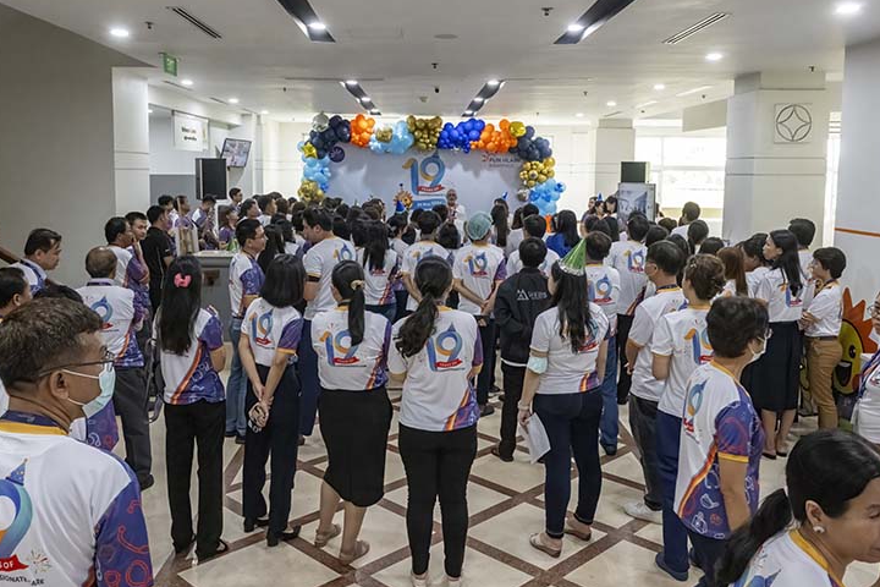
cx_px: 422
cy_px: 240
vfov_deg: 41.0
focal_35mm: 32
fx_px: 782
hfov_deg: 58.7
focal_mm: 24
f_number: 7.1
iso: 11400
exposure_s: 1/200
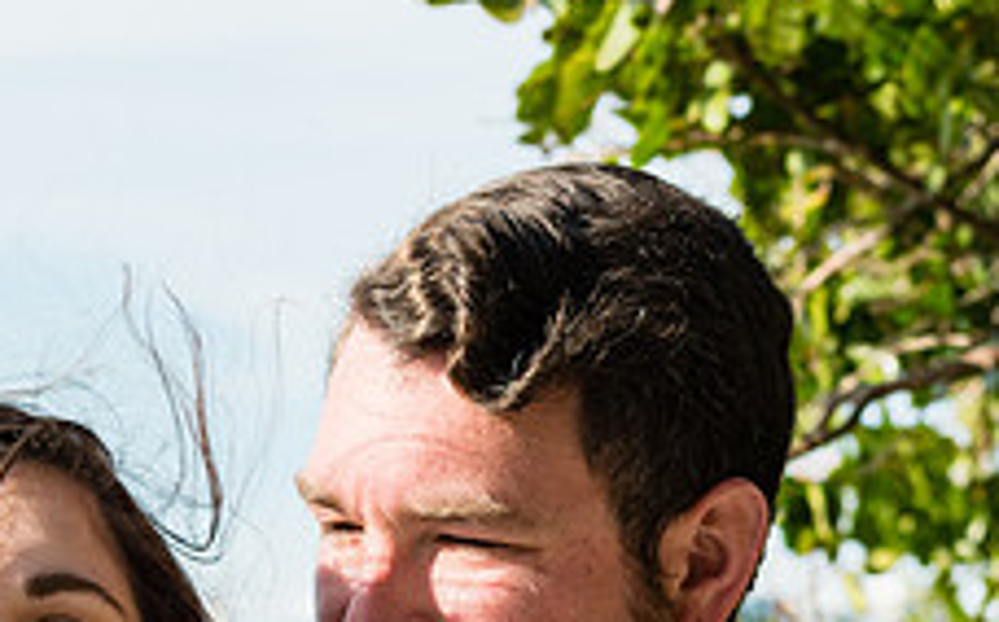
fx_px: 7480
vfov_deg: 4.7
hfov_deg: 7.6
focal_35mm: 275
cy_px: 826
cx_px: 265
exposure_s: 1/800
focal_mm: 70
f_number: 7.1
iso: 200
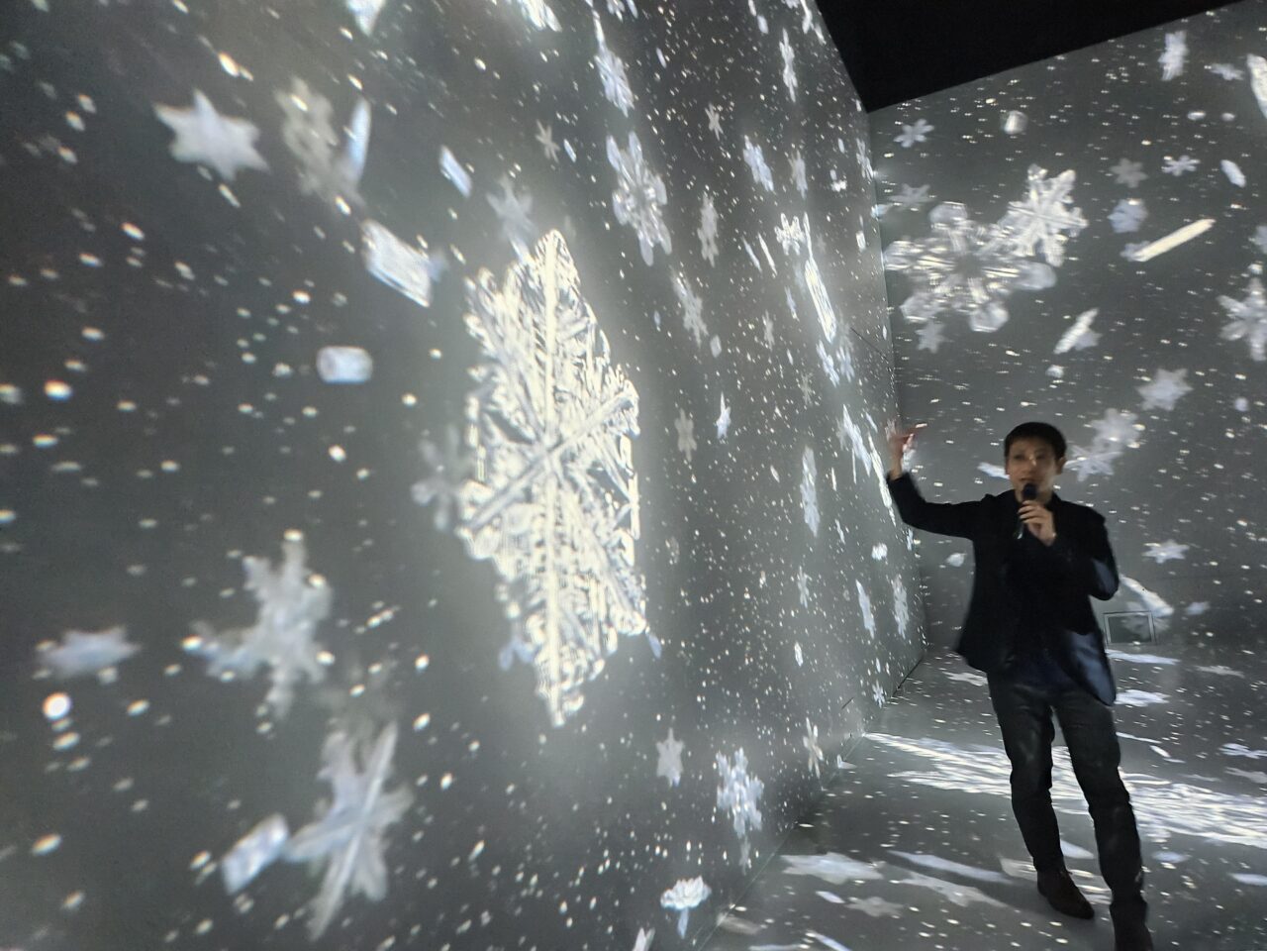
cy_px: 476
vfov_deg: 58.9
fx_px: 842
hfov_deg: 73.9
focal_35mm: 23
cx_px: 634
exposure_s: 1/15
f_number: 1.8
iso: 2500
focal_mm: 5.4
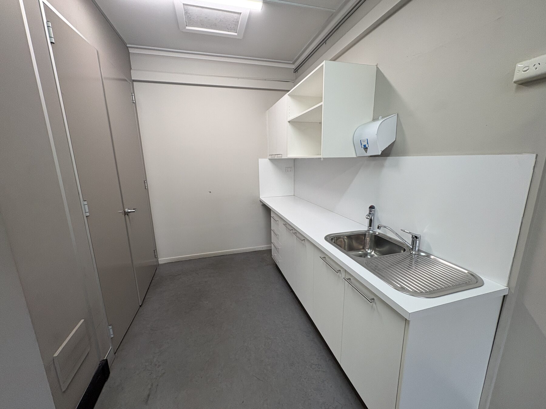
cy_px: 204
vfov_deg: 85.7
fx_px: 221
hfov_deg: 102.1
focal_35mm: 14
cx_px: 273
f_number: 2.2
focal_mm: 2.22
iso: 100
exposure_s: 1/100
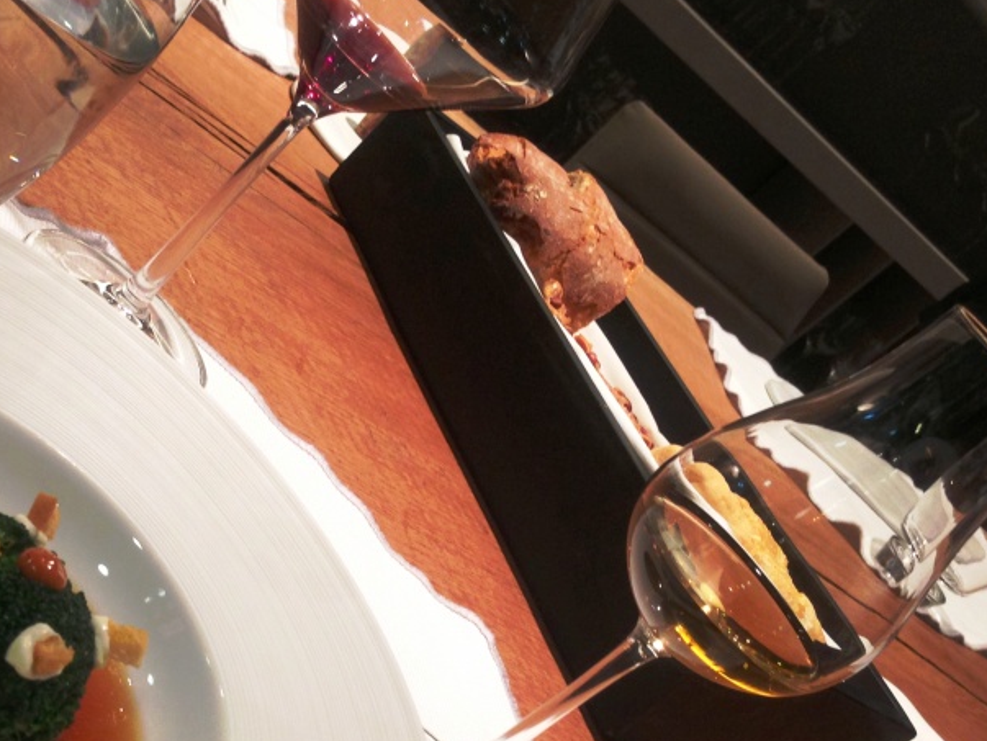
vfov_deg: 25.9
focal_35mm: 56
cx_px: 270
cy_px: 528
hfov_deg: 33.8
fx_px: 1598
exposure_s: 1/20
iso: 100
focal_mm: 4.13
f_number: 2.4
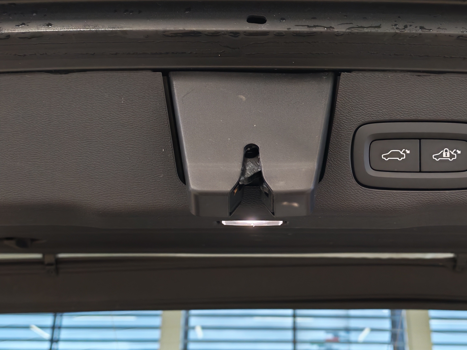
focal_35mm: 50
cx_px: 257
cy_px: 172
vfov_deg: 29.1
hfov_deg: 38.2
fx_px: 675
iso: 1072
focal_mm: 6.12
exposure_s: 1/100
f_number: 1.9
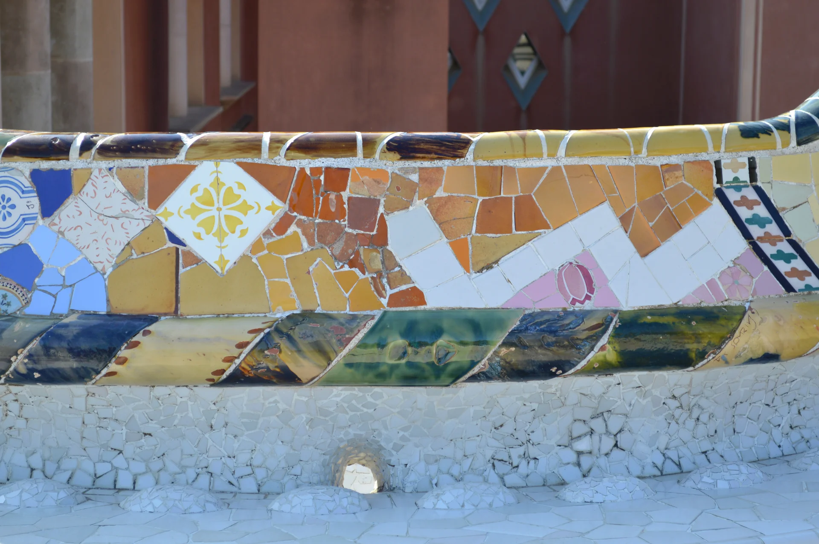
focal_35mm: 82
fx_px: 1875
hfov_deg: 24.6
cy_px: 272
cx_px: 410
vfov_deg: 16.5
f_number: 6.3
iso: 100
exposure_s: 1/160
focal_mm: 55
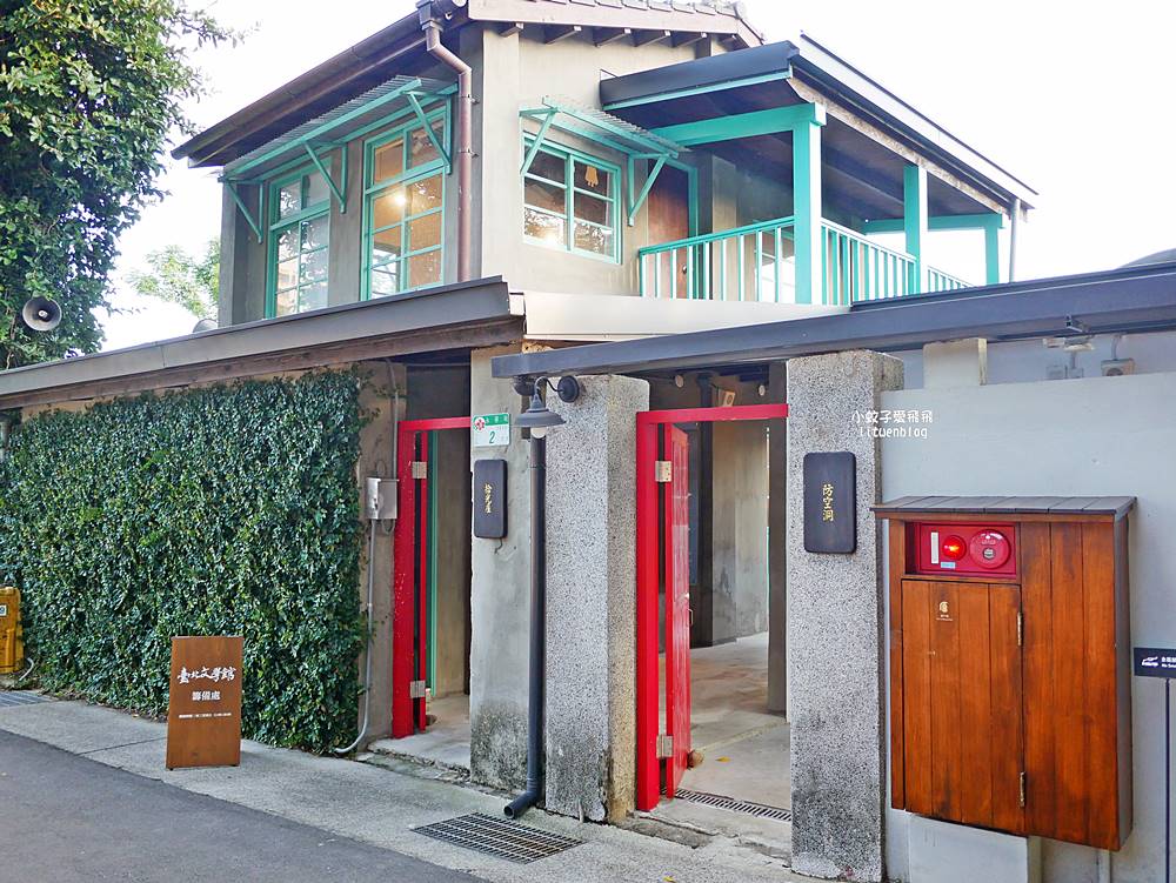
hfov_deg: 63.4
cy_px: 442
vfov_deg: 49.8
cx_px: 588
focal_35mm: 28
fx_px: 952
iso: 200
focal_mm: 14
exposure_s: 1/160
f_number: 2.5
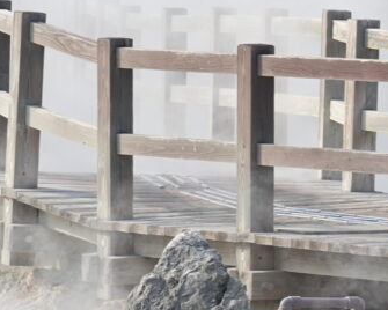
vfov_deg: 2.8
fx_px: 6235
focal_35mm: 543
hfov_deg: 3.6
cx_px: 126
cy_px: -236
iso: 100
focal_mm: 101
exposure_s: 1/200
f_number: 6.3
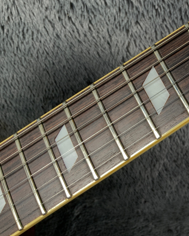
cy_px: 77
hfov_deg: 25.7
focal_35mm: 54
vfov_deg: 34.4
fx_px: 377
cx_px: 214
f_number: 1.8
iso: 25
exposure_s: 1/104
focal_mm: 3
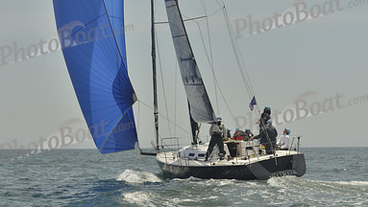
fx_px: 1084
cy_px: -22
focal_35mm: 111
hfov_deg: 19.3
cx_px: 184
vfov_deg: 10.8
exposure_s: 1/1250
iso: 280
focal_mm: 70
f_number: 11
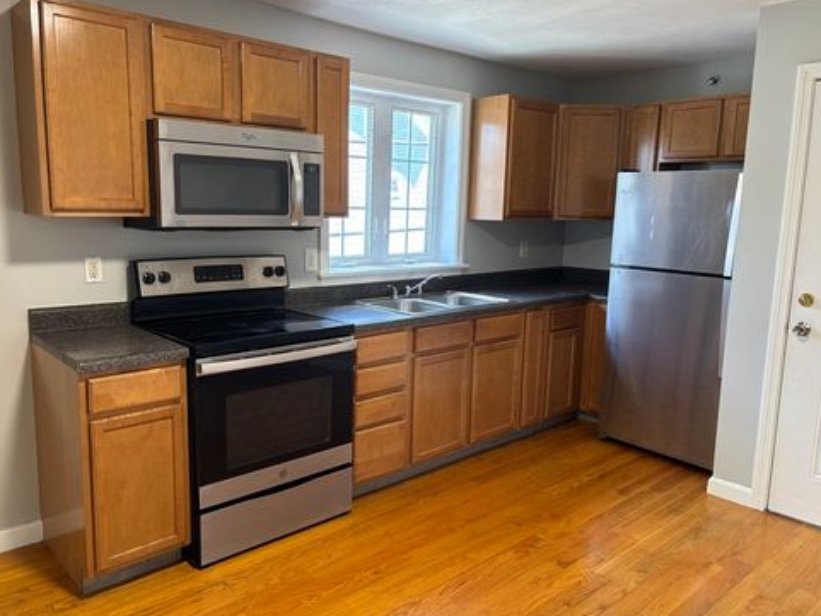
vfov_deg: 51.4
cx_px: 405
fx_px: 641
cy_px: 299
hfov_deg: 65.3
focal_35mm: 27
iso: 200
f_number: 1.6
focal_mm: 5.96
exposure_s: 1/60
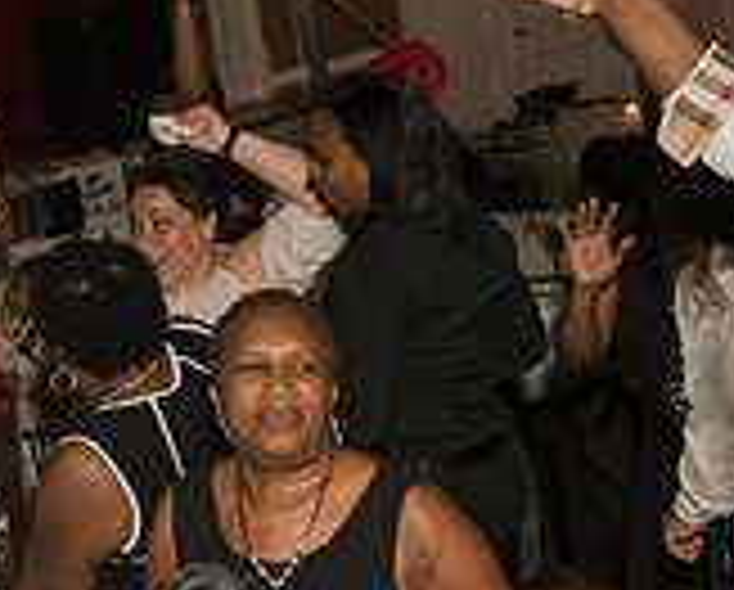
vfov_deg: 19.2
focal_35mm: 80
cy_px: 349
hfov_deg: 21.9
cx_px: -162
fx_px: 1741
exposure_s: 1/320
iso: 2000
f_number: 3.5
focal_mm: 24
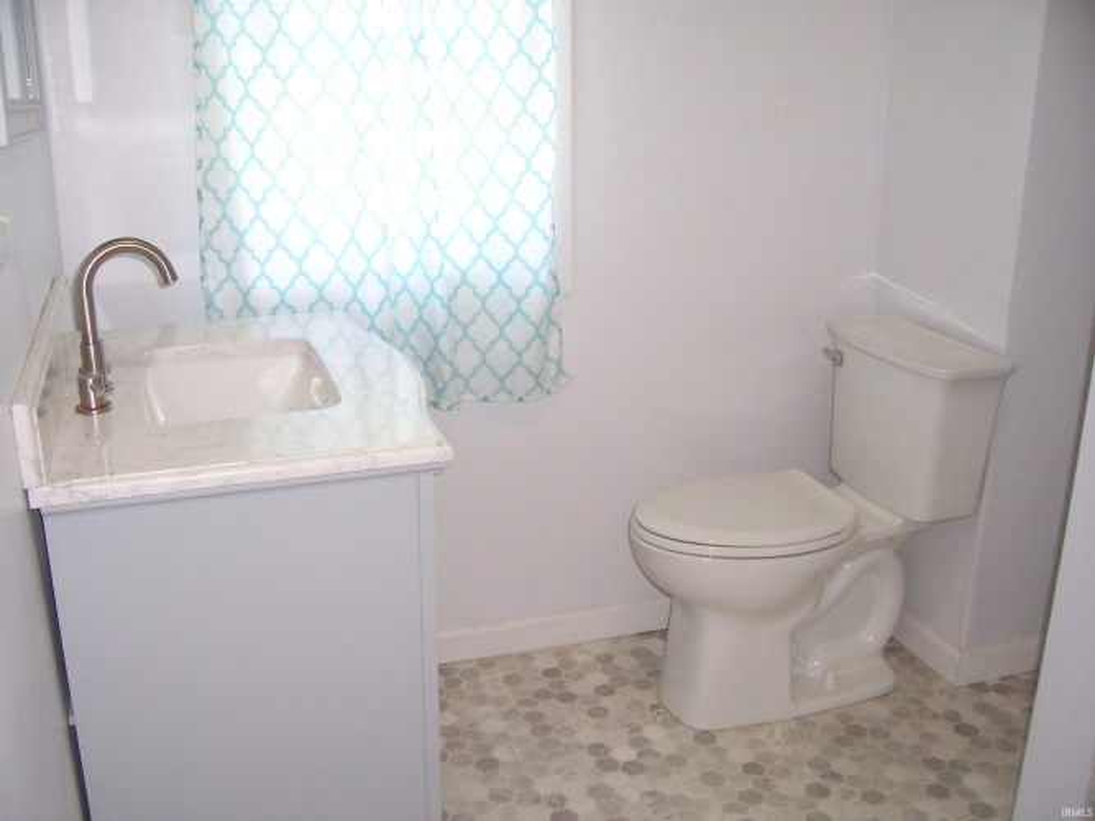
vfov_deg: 41.8
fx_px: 1075
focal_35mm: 34
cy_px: 410
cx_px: 548
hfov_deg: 54.0
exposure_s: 1/60
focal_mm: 5.6
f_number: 2.7
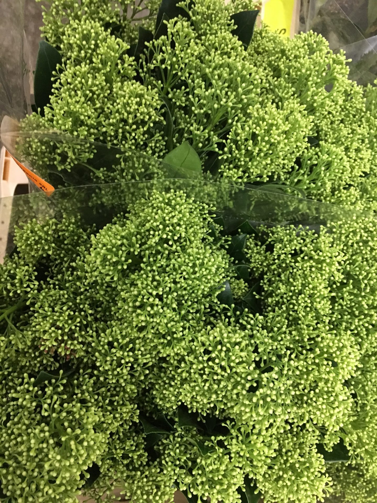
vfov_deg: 61.7
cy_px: 252
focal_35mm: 29
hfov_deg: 48.2
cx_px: 188
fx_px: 421
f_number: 2.2
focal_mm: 4.15
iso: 250
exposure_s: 1/17
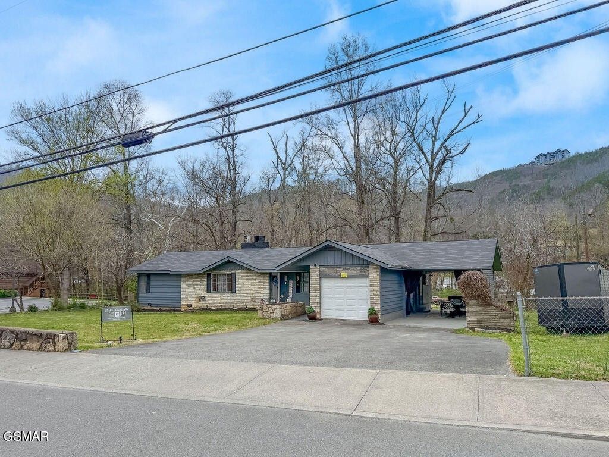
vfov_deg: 56.8
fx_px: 422
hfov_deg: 71.6
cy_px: 228
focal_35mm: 24
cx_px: 304
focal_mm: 6.76
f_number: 1.8
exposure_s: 1/1400
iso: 80
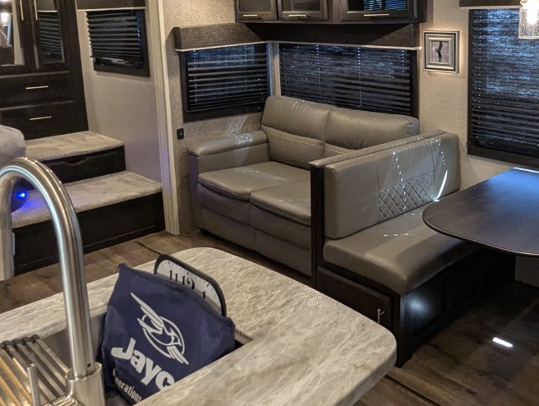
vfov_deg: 41.0
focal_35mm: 34
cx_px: 390
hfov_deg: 52.0
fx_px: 530
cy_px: 115
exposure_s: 1/45.8
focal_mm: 2.35
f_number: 2.2
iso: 258
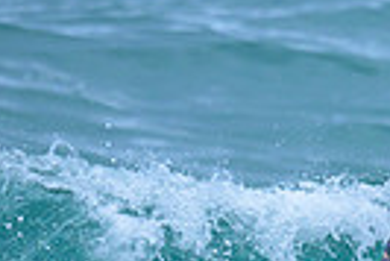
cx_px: 754
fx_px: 51991
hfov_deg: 0.4
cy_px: 352
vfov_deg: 0.3
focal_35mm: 4794
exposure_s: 1/2000
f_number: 6.3
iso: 500
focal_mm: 800
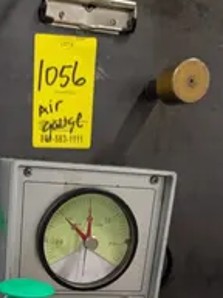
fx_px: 429
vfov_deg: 34.4
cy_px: 304
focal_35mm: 50
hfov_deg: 28.6
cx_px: 49
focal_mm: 6.9
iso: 2090
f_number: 1.68
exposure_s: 1/1361
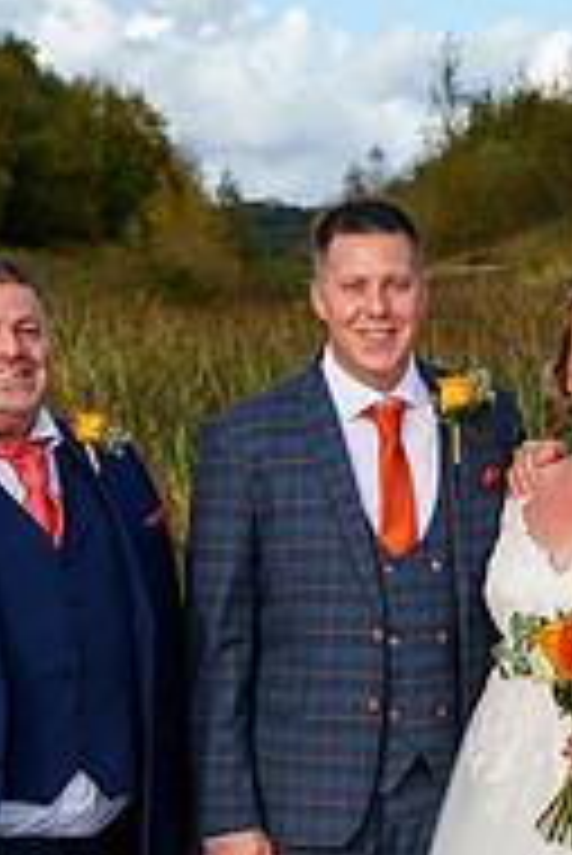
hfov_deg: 11.5
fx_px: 2807
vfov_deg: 17.3
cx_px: 614
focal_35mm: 118
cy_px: 621
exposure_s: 1/5000
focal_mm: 30
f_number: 3.2
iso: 400
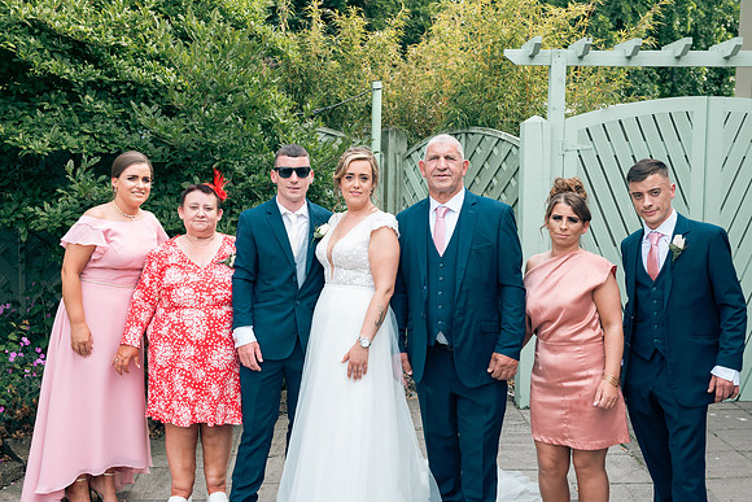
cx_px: 376
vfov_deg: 30.5
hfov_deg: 44.5
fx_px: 919
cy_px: 251
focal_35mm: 44
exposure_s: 1/160
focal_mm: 44
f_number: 6.3
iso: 160
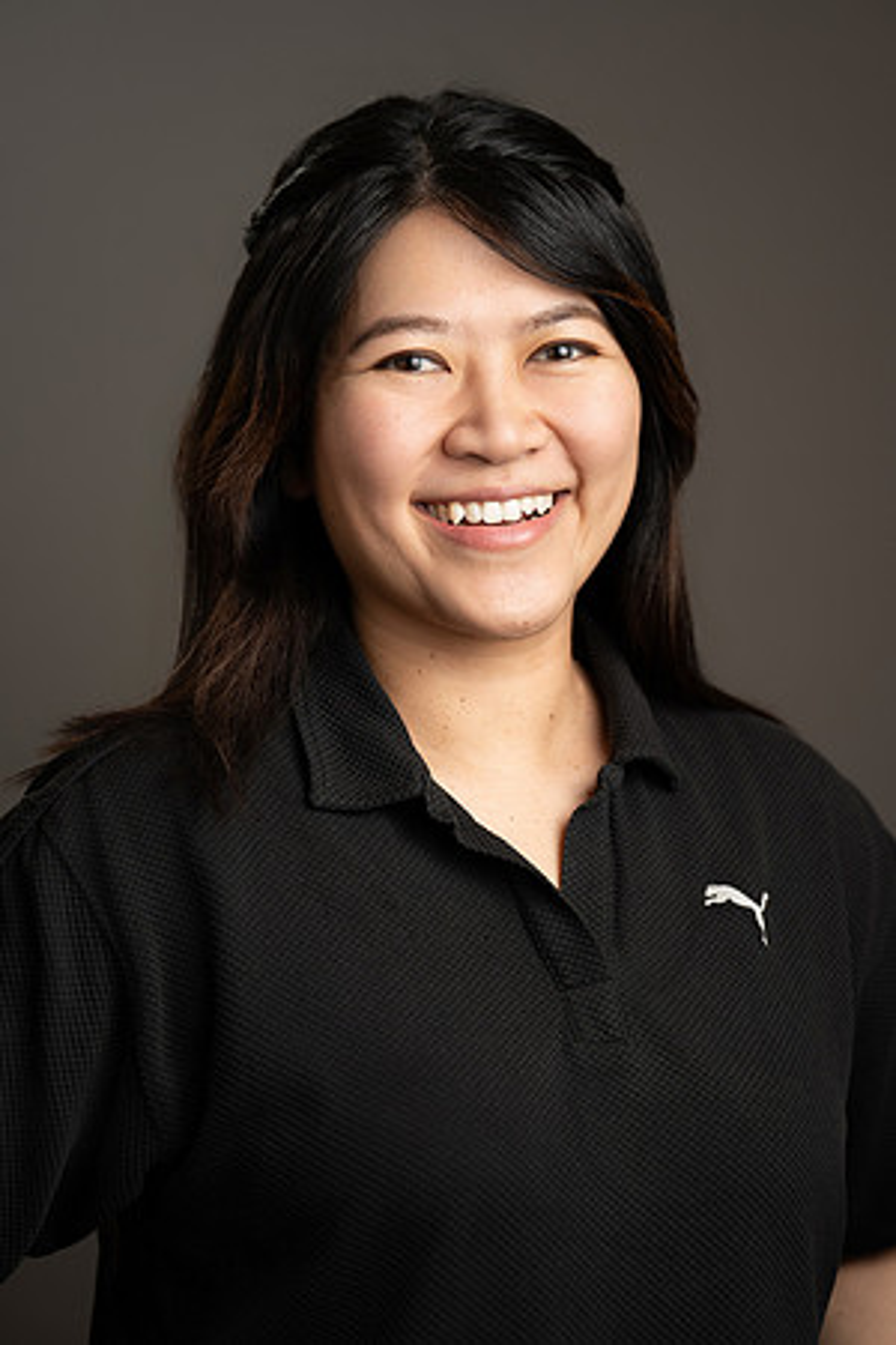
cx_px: 448
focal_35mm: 97
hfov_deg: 14.1
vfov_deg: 21.0
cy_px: 672
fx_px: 3621
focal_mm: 97
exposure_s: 1/200
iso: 320
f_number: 2.8
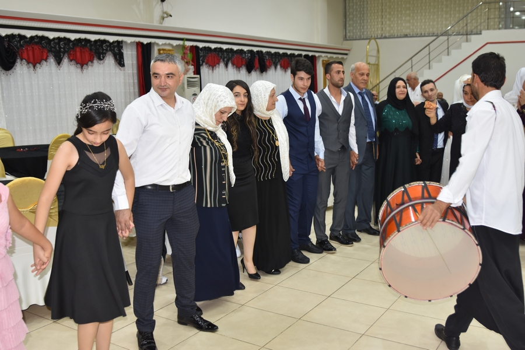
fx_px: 525
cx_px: 262
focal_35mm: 36
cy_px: 175
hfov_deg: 53.1
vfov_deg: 36.9
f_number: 2.8
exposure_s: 1/100
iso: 400
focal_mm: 24
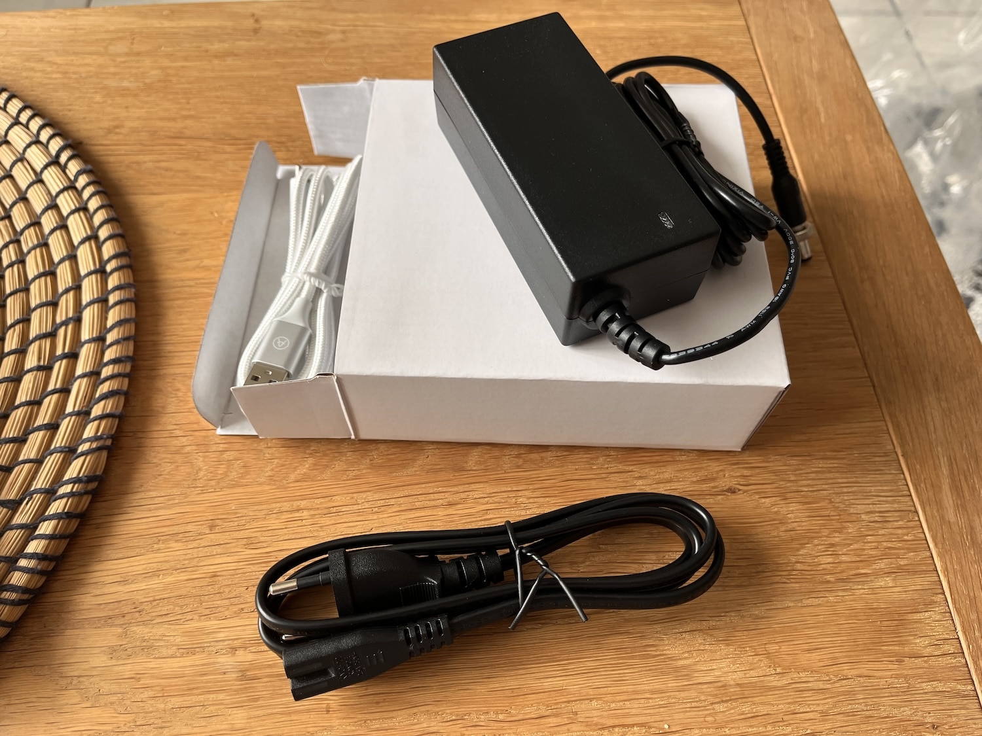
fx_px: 738
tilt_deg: -61.6
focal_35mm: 26
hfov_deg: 67.3
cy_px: 368
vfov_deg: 53.1
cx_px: 491
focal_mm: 5.1
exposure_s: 1/100
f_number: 1.6
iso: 80
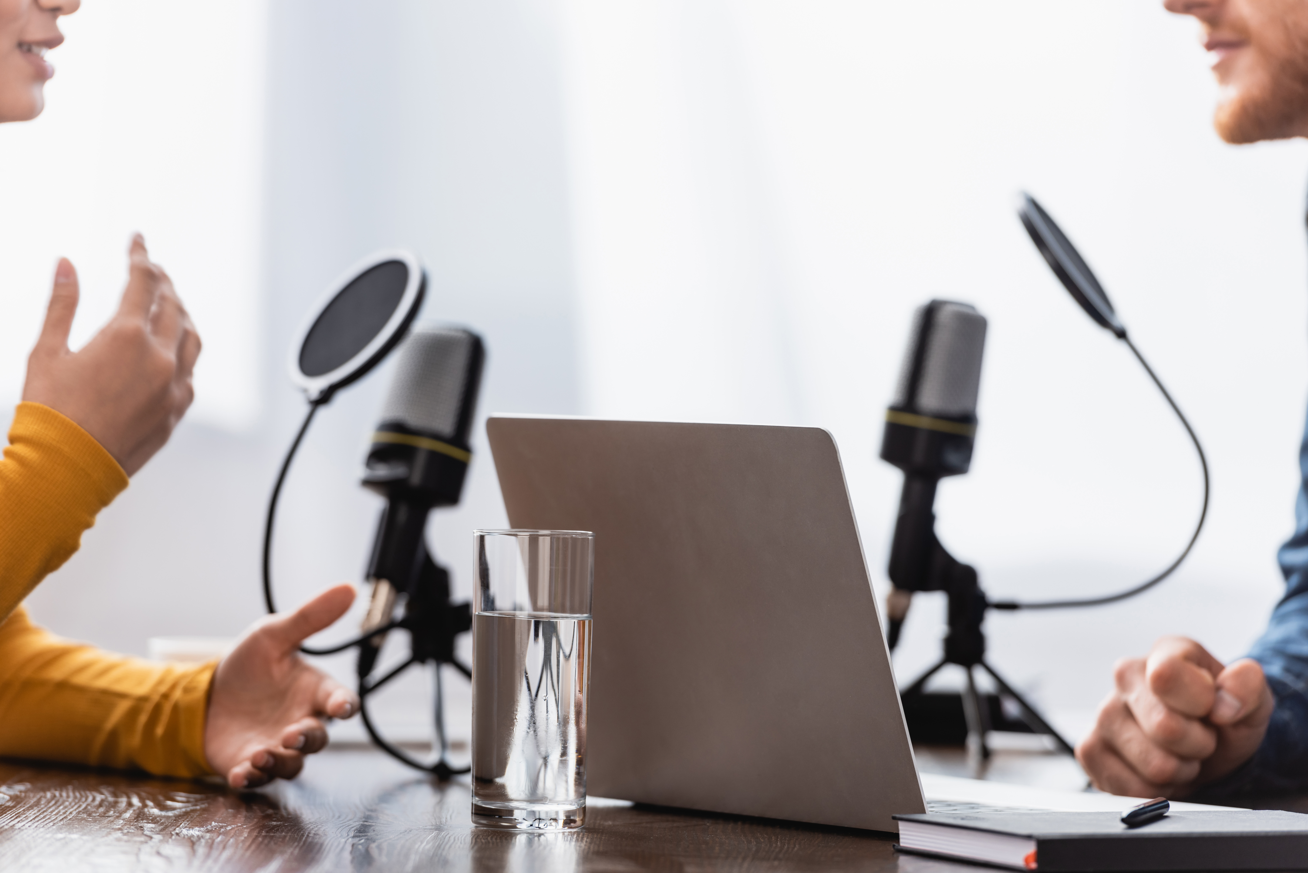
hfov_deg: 10.3
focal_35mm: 200
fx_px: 7269
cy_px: 436
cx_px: 654
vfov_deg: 6.9
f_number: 3.5
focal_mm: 200
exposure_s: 1/200
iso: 125
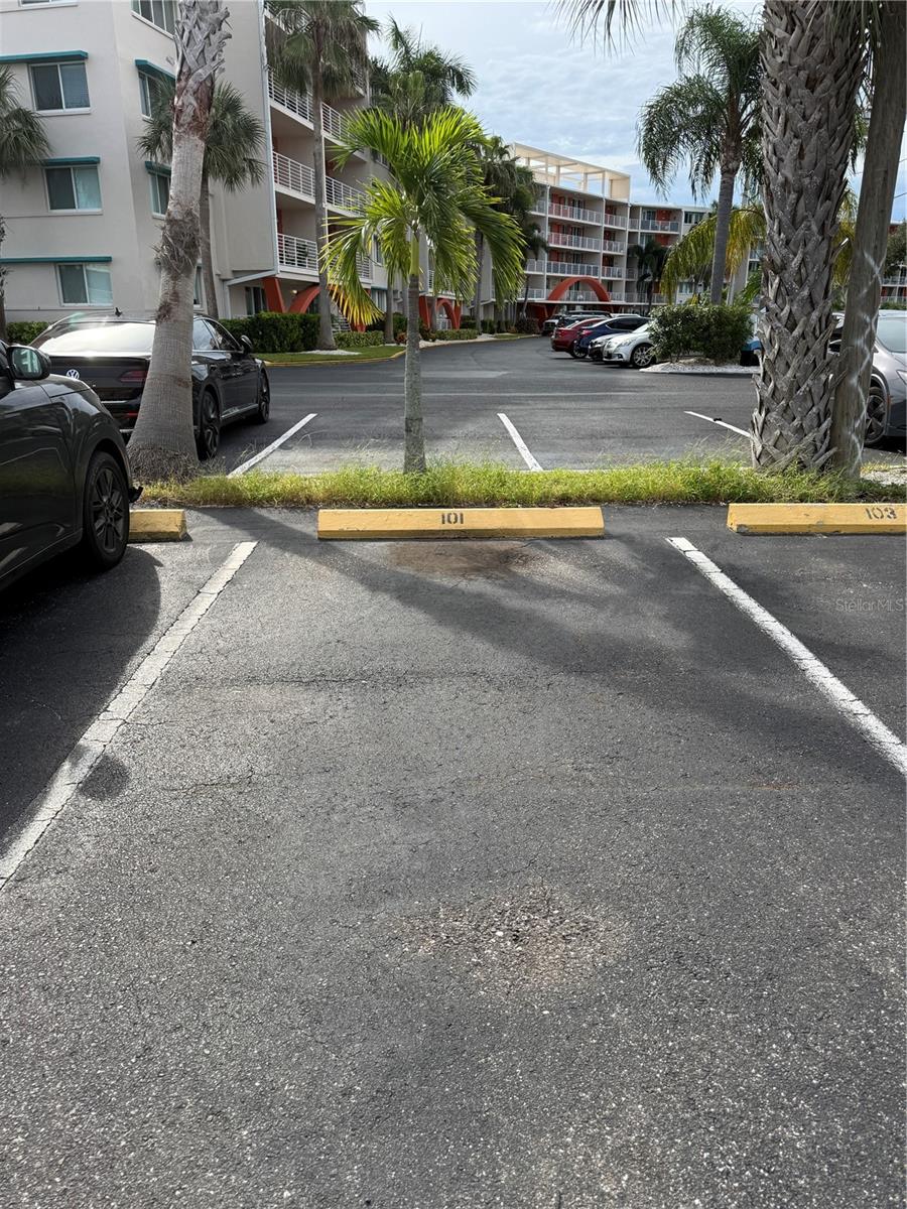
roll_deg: -0.5
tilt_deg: -17.1
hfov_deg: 56.8
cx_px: 454
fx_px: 838
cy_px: 604
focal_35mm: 24
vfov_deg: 71.6
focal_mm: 6.76
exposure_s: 1/2703
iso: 80
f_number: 1.78
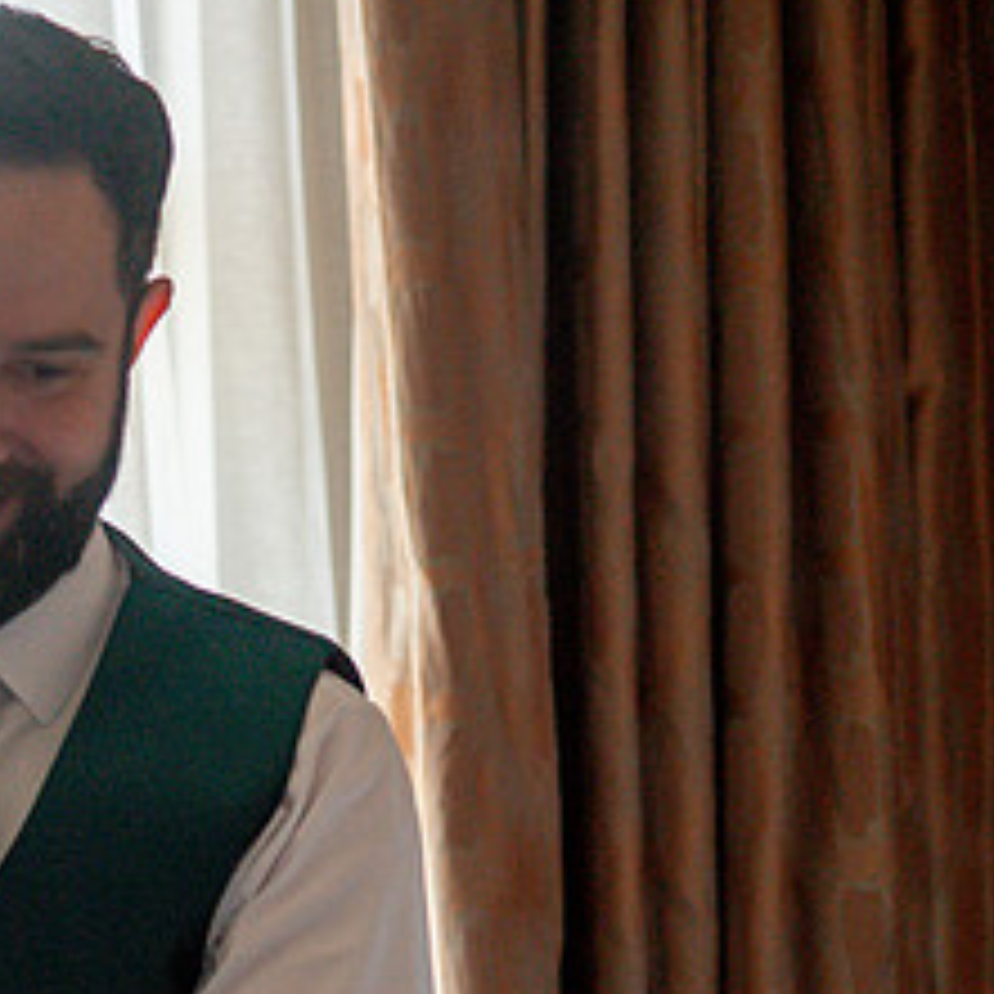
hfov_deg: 7.4
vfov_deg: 7.5
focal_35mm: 234
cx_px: -126
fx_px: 7602
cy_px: 837
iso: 2000
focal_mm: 105
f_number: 4
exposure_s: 1/500
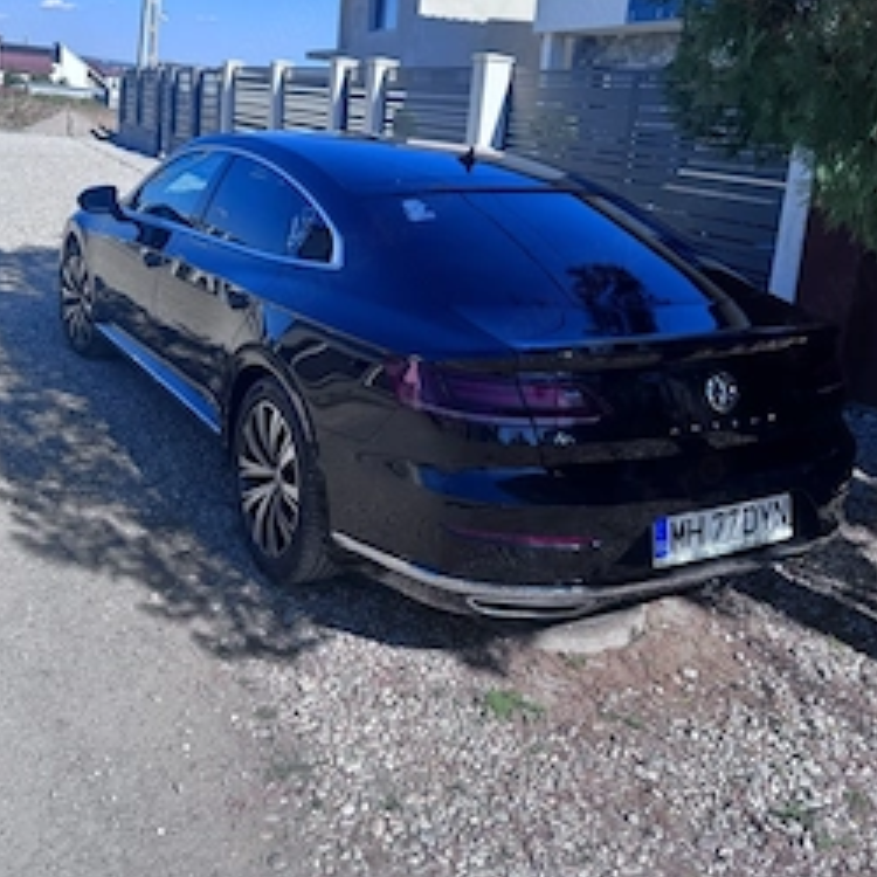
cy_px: 305
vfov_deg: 47.8
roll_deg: -6.2
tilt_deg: -10.1
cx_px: 410
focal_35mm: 34
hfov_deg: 48.4
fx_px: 975
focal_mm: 6.76
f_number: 1.78
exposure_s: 1/4049
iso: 80
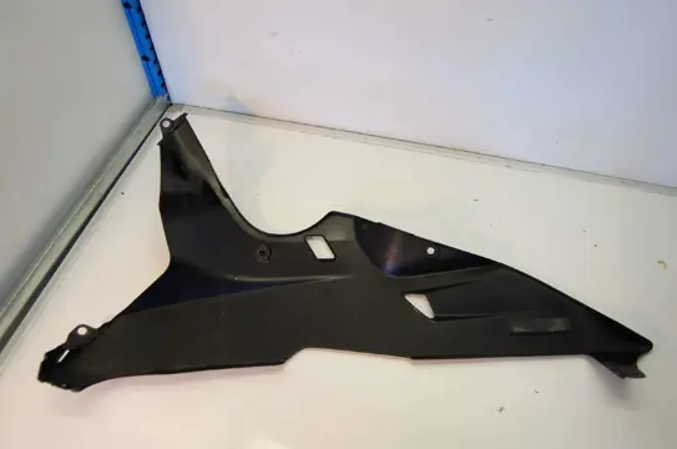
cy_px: 224
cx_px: 338
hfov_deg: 62.0
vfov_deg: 43.5
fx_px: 563
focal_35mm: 30
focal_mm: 20
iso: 400
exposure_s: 1/80
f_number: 4.5
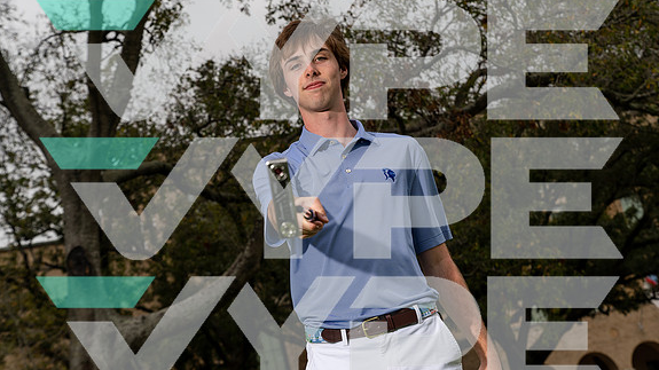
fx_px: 1293
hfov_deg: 28.6
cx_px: 331
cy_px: 199
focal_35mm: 74
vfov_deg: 16.3
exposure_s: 1/250
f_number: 7.1
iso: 200
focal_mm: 70
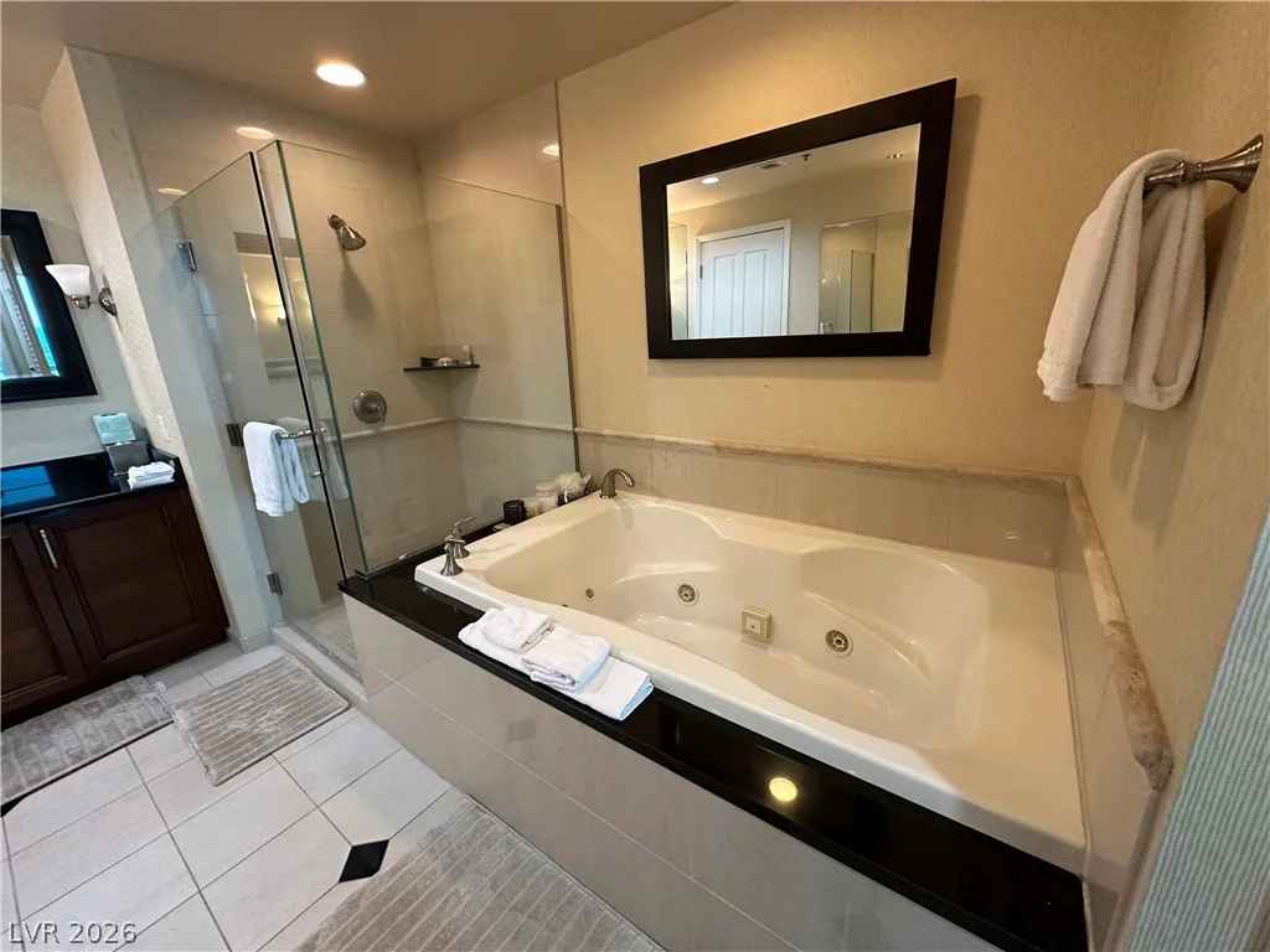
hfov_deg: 102.1
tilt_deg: -15.9
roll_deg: +2.4
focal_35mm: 14
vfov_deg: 85.7
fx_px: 514
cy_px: 476
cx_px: 635
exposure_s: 1/60
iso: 250
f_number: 2.2
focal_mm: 2.22
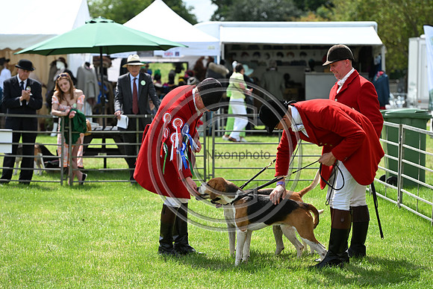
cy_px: 144
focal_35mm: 130
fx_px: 1564
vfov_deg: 10.6
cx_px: 216
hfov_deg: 15.8
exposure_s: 1/1250
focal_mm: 130
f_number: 4.5
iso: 250
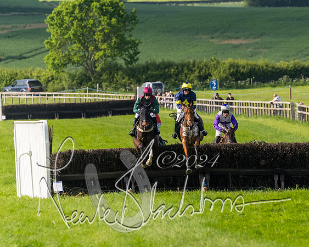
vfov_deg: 3.3
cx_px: 206
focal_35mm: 469
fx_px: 4291
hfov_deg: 4.1
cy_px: 144
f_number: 4
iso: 500
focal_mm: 175
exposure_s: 1/4000
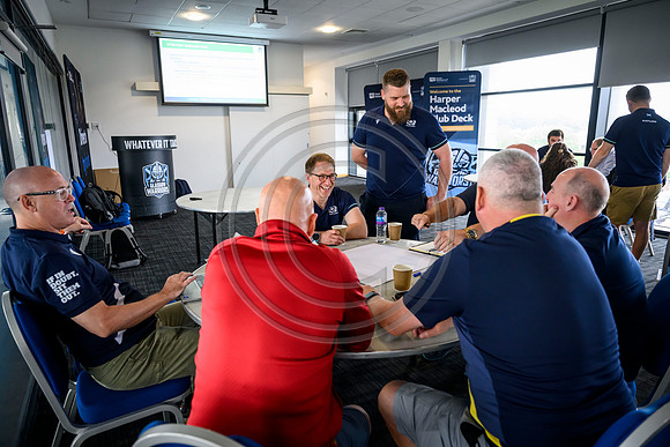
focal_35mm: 24
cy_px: 224
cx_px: 335
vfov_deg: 53.2
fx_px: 447
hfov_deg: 73.7
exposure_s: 1/500
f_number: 3.2
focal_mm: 24
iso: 3200
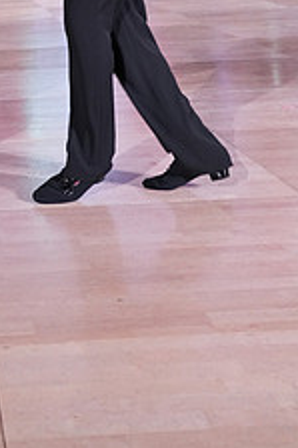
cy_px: -98
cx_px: -83
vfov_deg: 22.5
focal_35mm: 83
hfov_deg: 15.7
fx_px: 1032
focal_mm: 32
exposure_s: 1/200
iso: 2500
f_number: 5
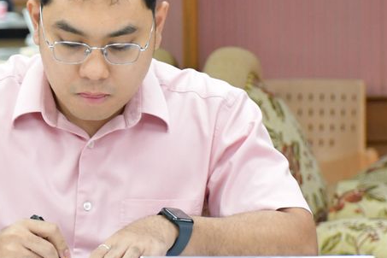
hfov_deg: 4.3
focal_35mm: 475
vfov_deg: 2.9
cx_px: 138
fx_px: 5106
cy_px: 97
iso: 3200
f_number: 6
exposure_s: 1/160
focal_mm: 140
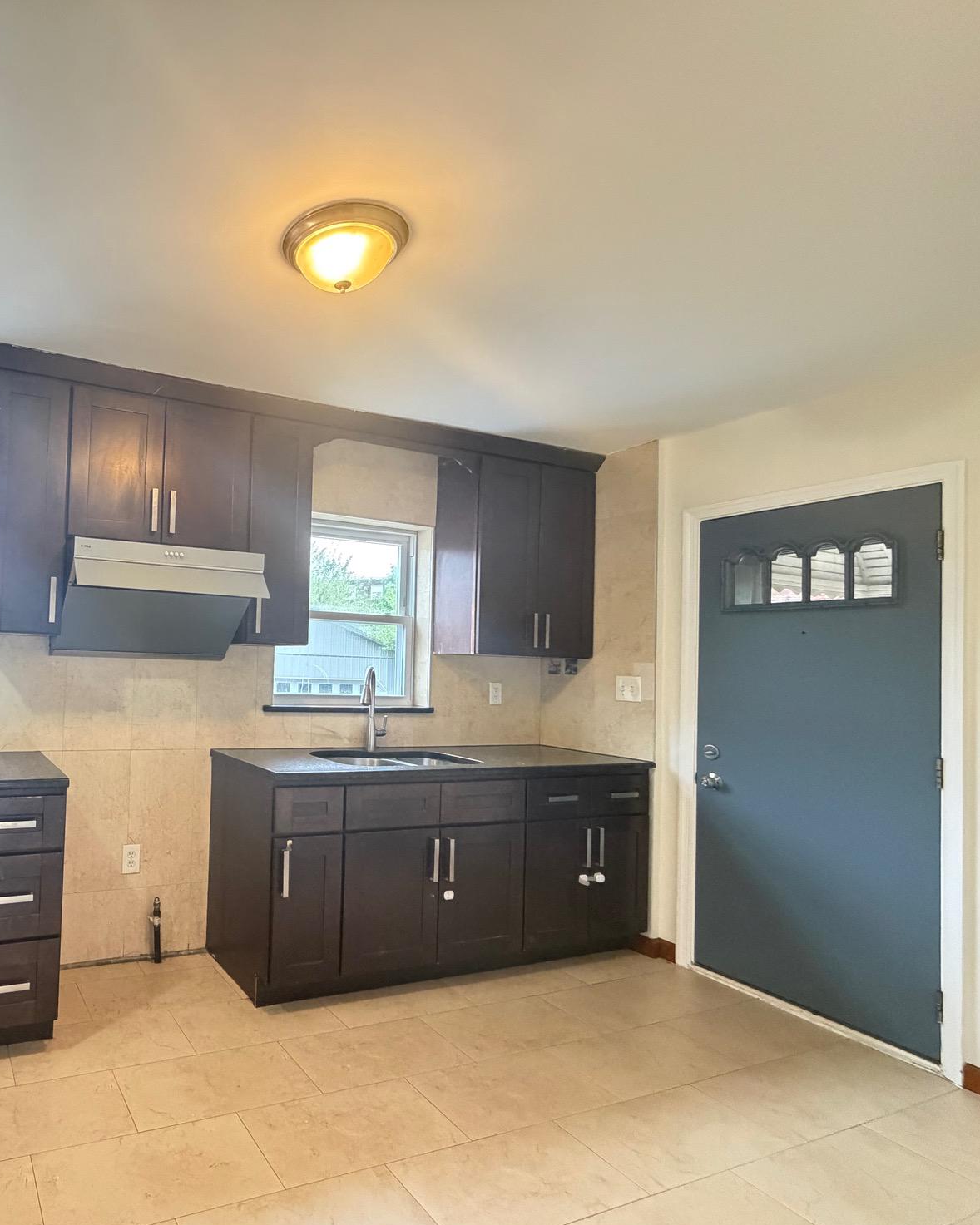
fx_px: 689
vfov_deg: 83.2
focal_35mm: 19
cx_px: 186
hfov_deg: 64.2
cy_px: 638
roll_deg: -1.5
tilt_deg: +1.3
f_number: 2.2
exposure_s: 1/60
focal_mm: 2.22
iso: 640
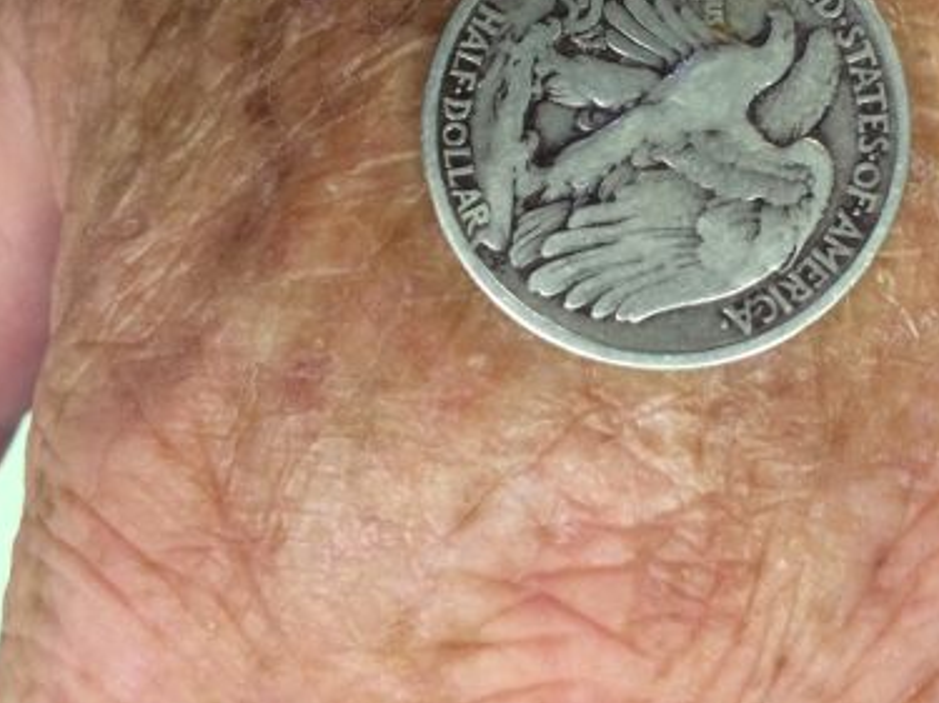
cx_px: 731
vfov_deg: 29.6
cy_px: 145
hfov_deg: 38.4
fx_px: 1302
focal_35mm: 48
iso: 100
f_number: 2.2
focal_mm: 4.12
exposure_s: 1/30
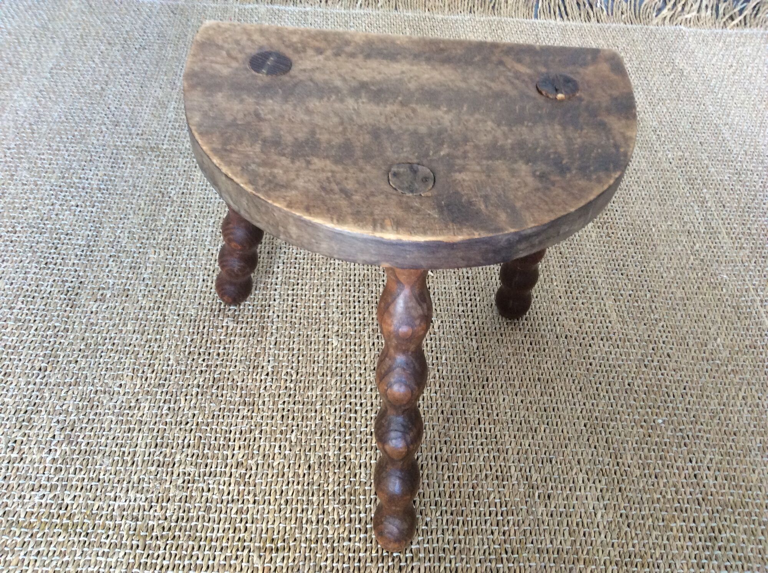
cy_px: 286
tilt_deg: -49.9
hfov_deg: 56.9
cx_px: 384
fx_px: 709
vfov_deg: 44.1
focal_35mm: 32
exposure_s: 1/25
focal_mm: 3.3
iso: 100
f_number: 2.4
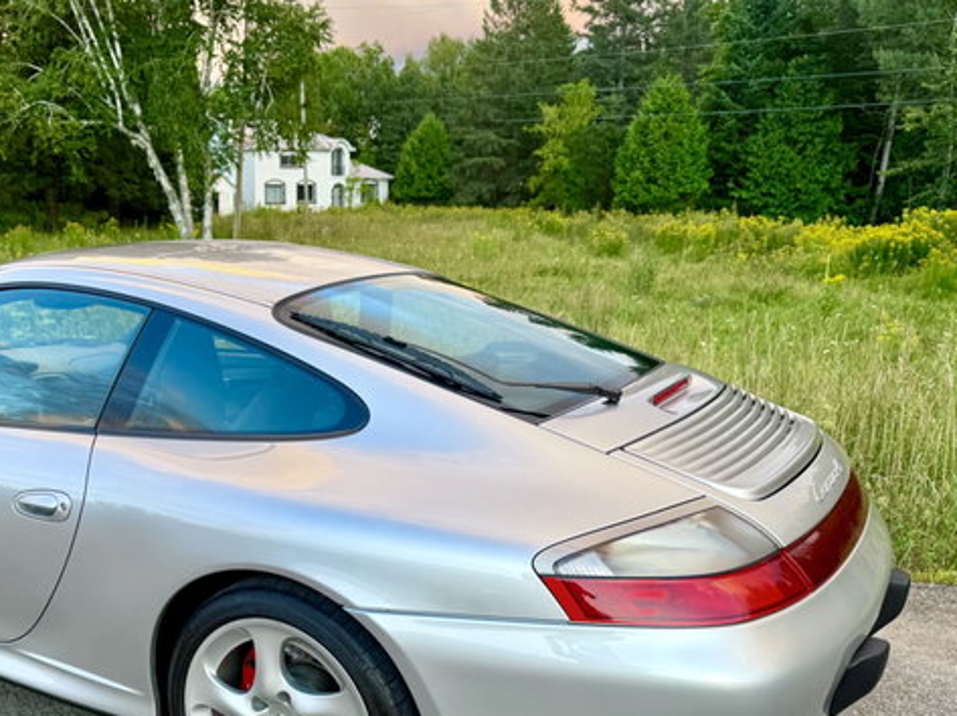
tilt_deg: -15.5
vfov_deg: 36.2
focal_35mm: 39
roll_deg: +0.5
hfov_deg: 46.7
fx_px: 1077
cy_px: 502
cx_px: 279
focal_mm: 6.76
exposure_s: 1/121
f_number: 1.78
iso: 64
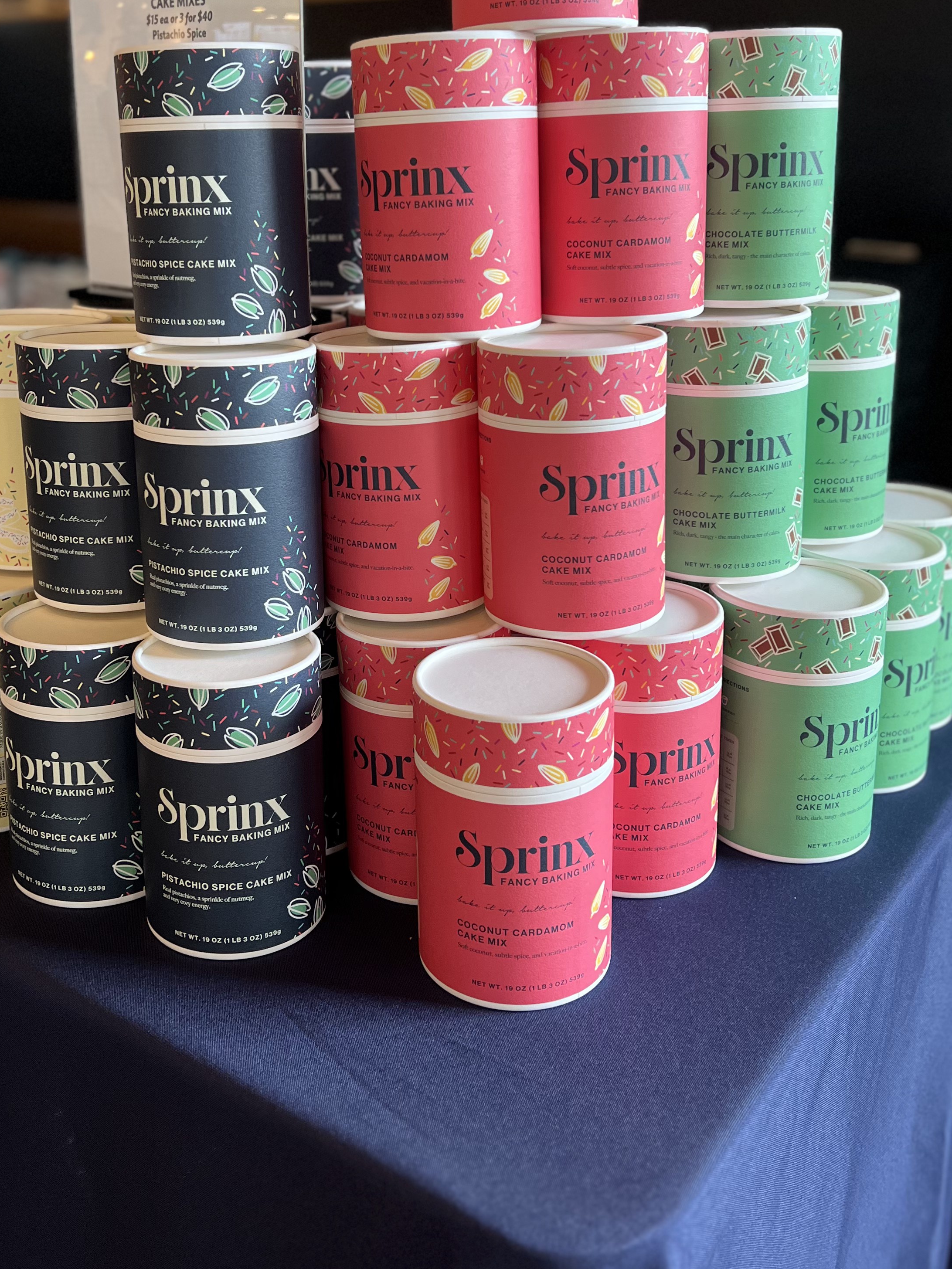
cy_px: 462
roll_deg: +0.0
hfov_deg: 39.5
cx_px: 388
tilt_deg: -13.3
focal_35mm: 36
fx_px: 1320
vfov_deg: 50.7
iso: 100
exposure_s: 1/60
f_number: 1.5
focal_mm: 5.7
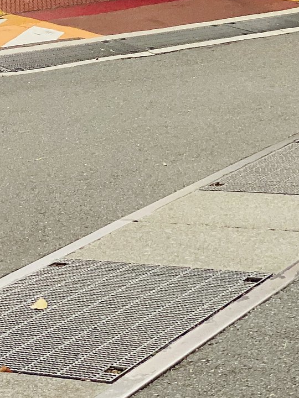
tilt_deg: -6.5
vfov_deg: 12.9
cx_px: 44
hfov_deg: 10.0
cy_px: -105
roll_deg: +0.7
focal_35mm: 148
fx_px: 1704
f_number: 2
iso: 50
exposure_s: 1/121
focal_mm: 6
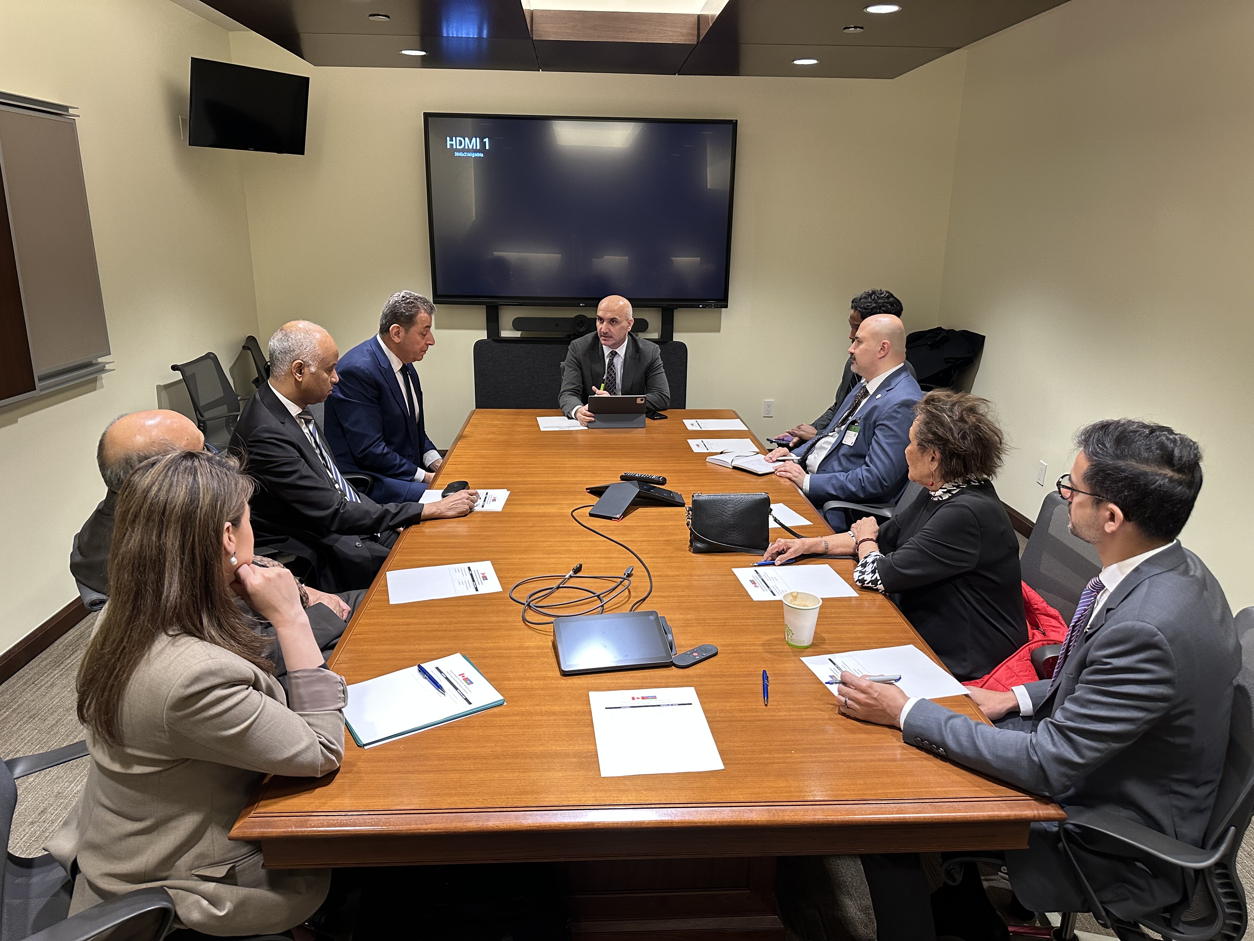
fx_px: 869
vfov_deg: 56.8
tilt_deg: -16.0
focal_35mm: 24
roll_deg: -0.9
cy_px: 470
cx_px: 627
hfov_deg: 71.6
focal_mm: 6.86
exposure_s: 1/60
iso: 200
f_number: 1.78
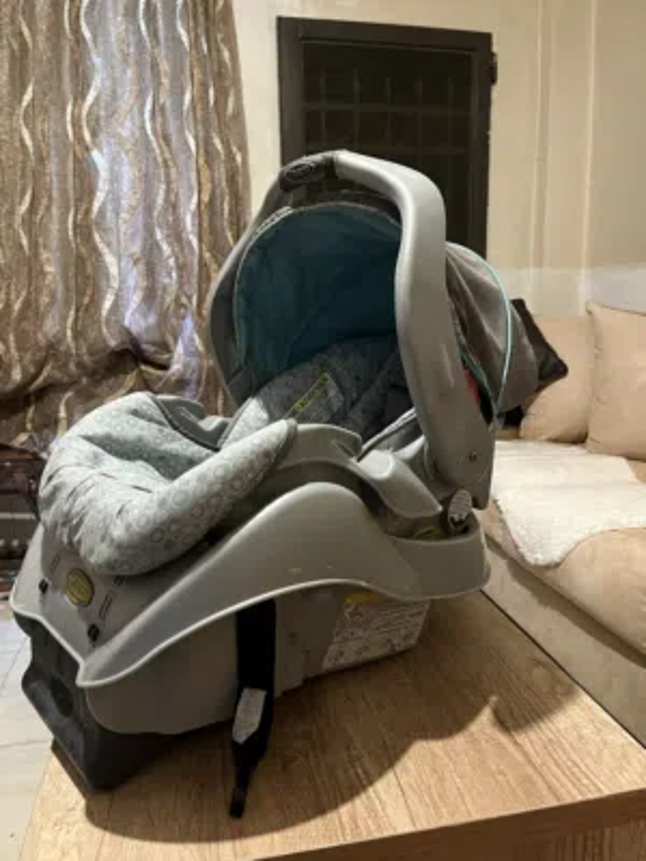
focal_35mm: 26
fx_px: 647
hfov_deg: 53.1
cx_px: 323
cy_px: 430
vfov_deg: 67.3
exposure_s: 1/25
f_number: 1.6
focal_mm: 5.1
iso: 500
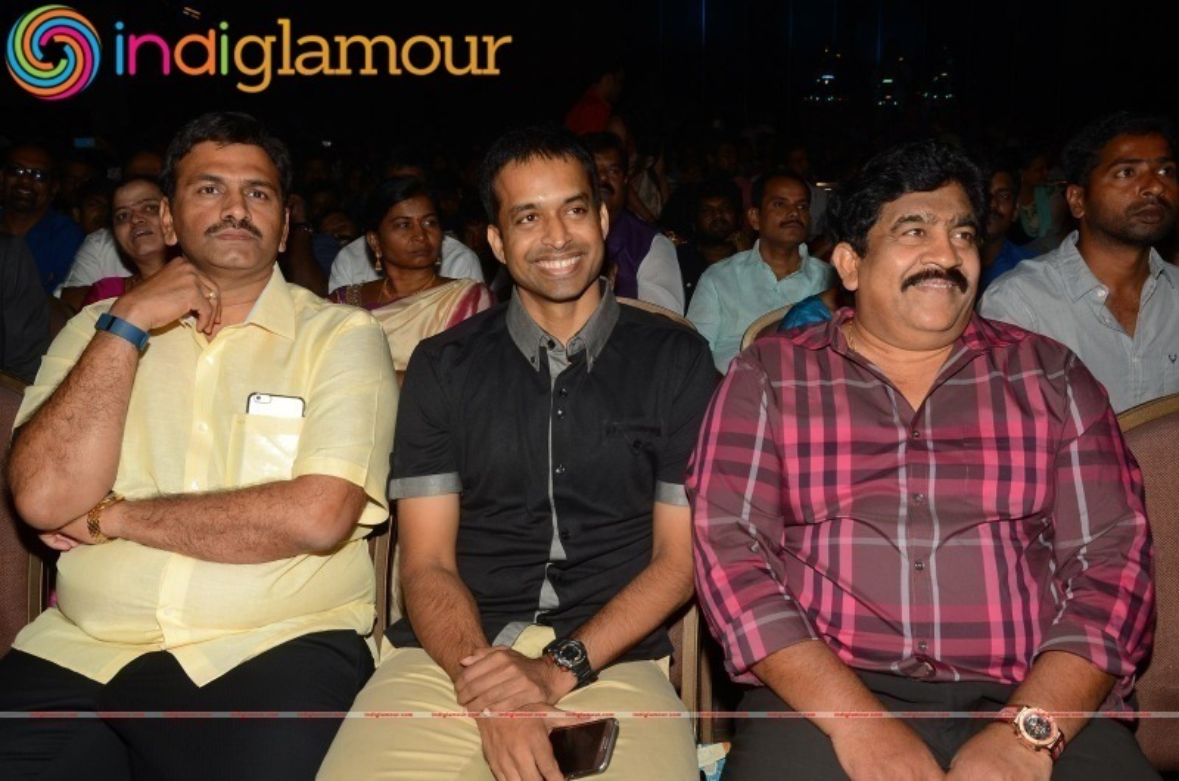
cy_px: 390
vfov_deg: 35.3
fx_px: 1226
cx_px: 590
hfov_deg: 51.4
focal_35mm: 38
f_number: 9
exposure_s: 1/160
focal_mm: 25
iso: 160
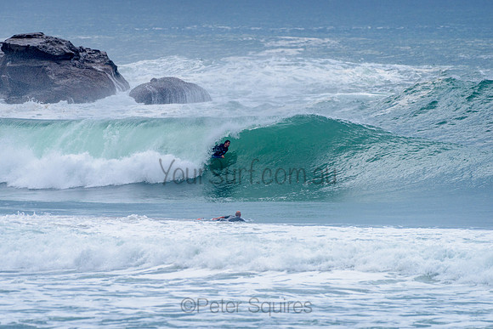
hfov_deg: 3.4
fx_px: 8392
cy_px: 152
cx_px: 224
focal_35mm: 613
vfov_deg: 2.2
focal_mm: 500
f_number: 5.6
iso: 220
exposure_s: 1/2000
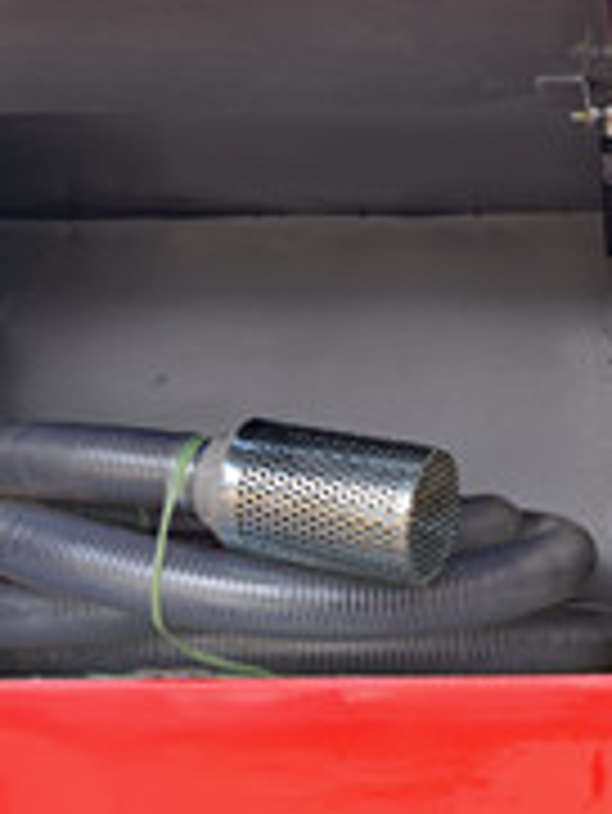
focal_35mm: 133
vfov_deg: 14.7
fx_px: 3132
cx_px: 729
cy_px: 681
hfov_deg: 11.0
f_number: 7.1
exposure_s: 1/40
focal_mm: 50
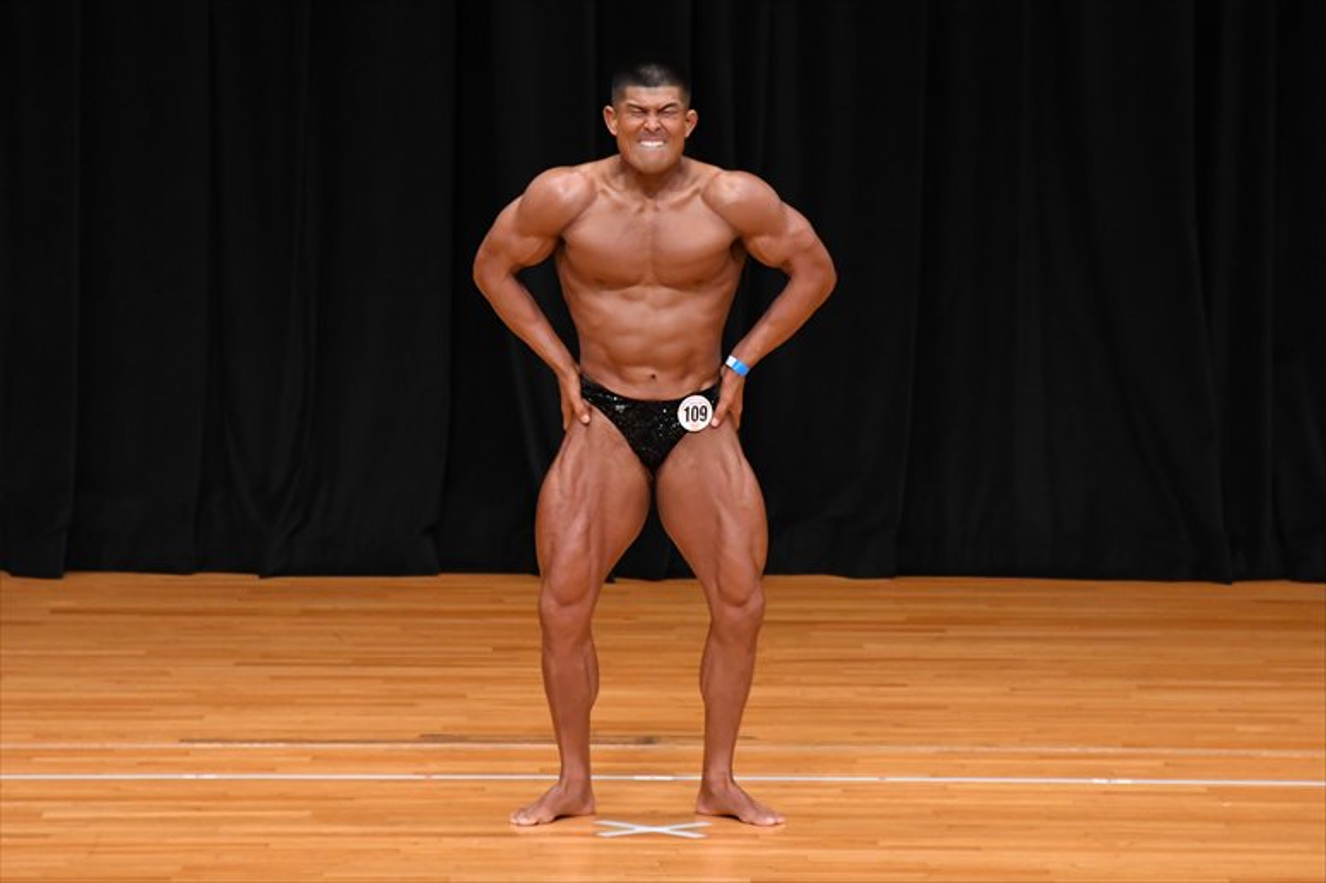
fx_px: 10493
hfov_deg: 7.2
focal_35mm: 285
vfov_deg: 4.8
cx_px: 663
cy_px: 442
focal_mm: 190
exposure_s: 1/400
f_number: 5.6
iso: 3200
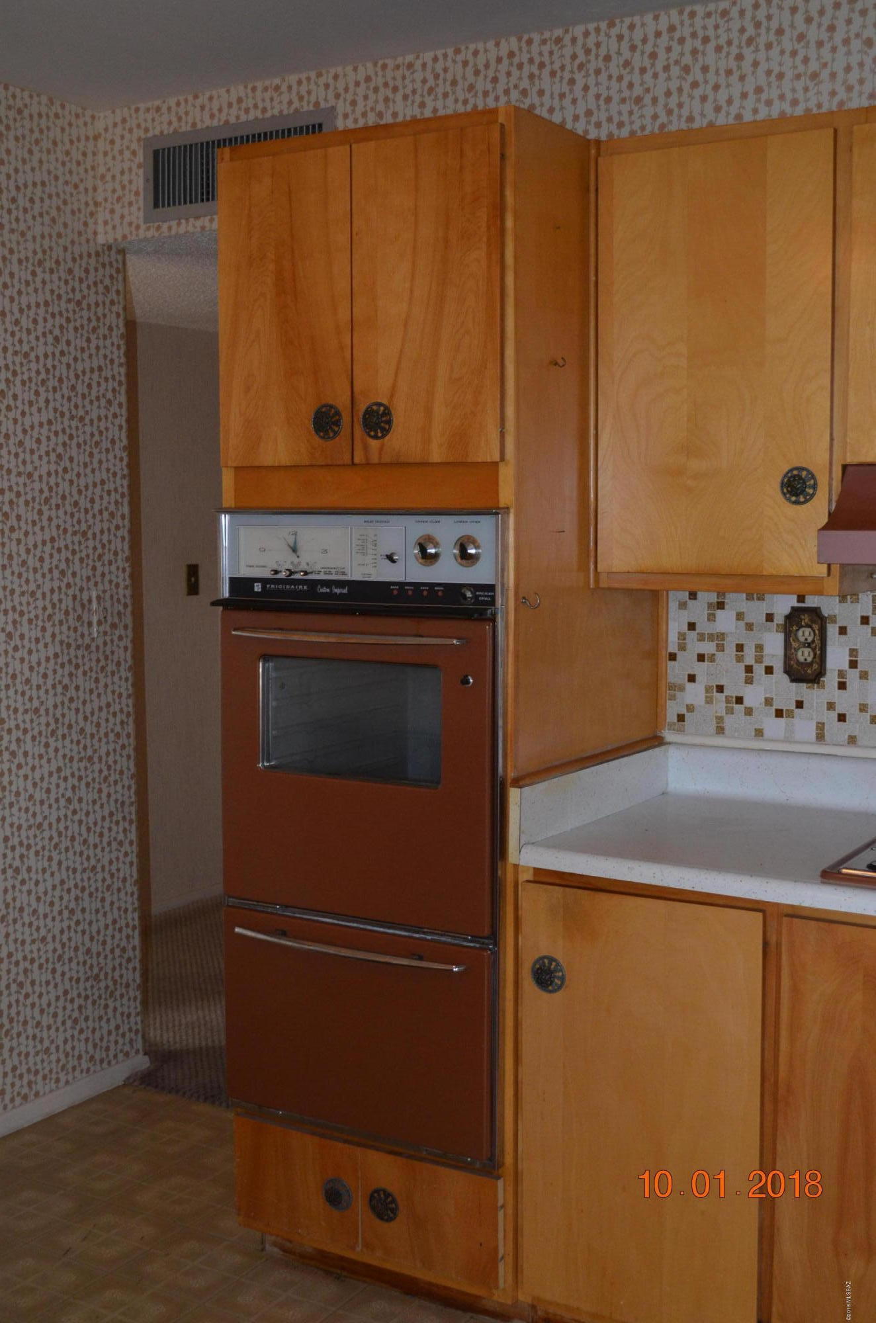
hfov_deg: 31.7
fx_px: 1540
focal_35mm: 42
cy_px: 662
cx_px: 438
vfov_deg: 46.5
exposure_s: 1/60
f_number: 4.5
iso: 800
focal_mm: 28
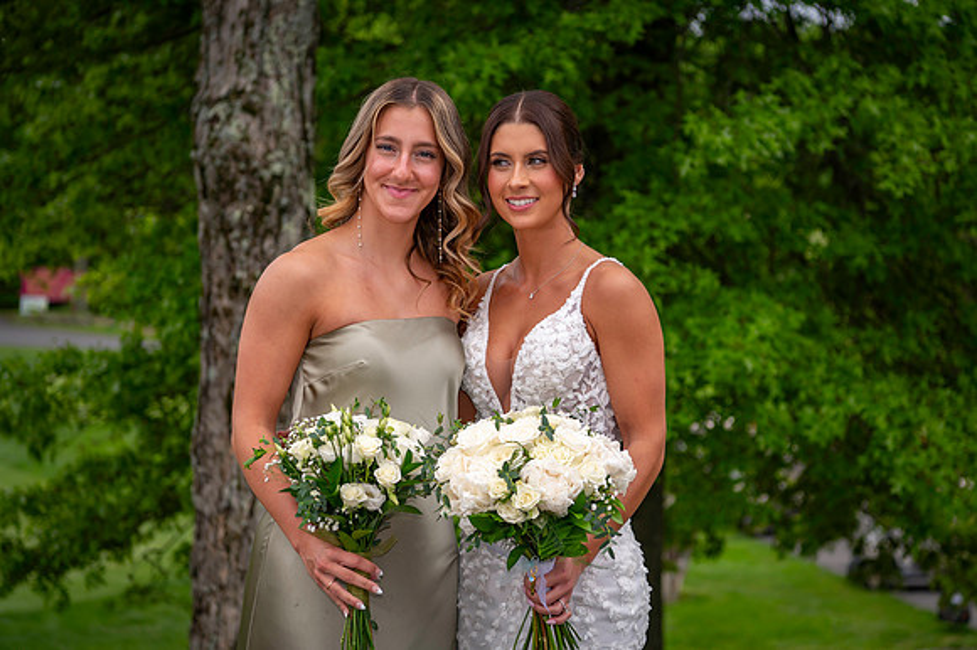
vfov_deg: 18.0
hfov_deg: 26.8
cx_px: 528
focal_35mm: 76
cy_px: 299
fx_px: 2050
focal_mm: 70
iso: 200
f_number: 4
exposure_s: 1/1250
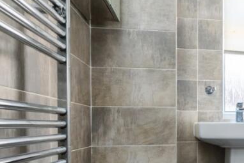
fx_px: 291
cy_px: 130
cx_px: 245
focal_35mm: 43
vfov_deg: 30.4
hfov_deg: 39.8
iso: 320
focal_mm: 16
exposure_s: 1/40
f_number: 7.1
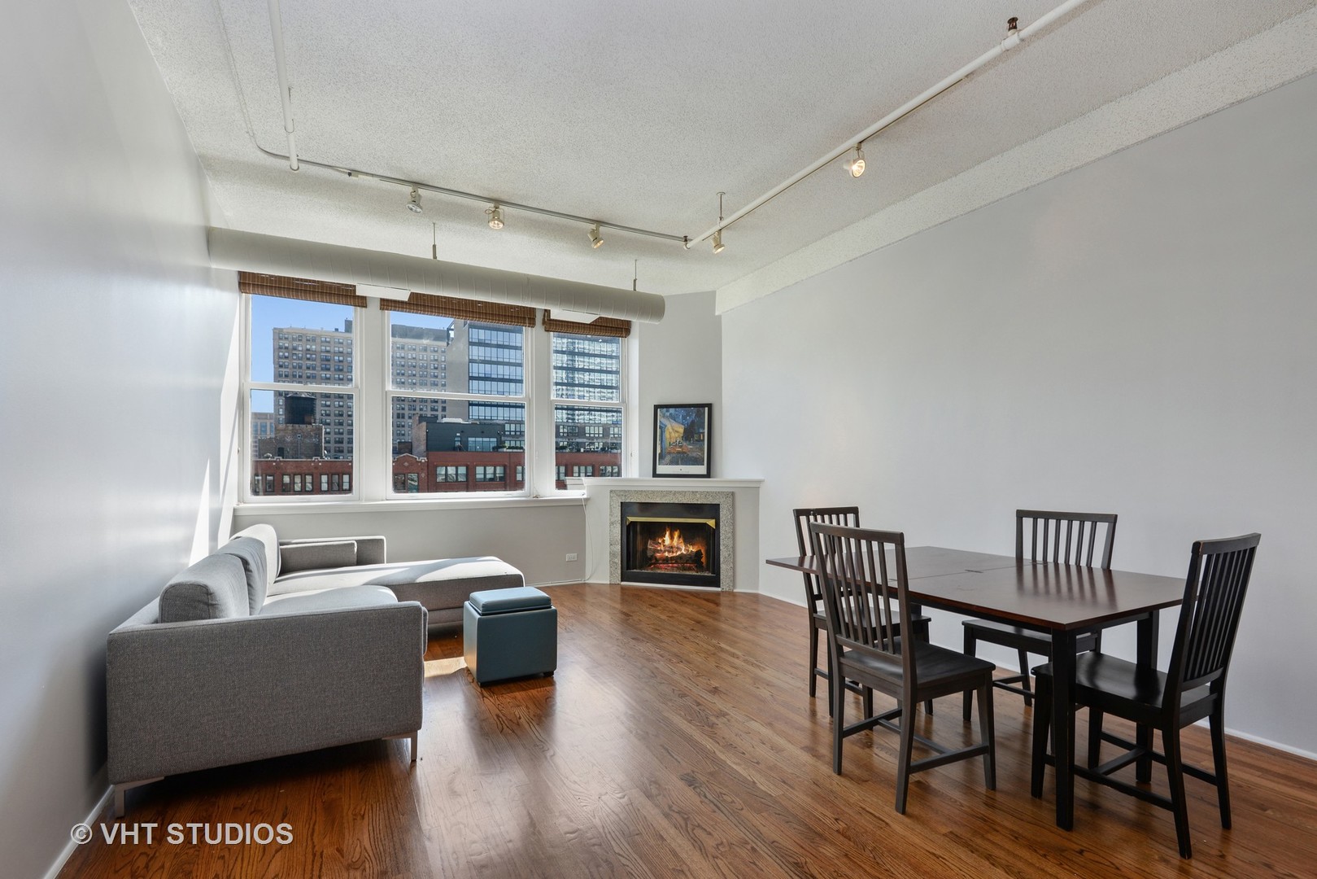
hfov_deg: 96.7
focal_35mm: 16
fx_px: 585
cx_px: 658
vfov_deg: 73.8
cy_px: 440
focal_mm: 16
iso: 200
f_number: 8
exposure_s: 1/50
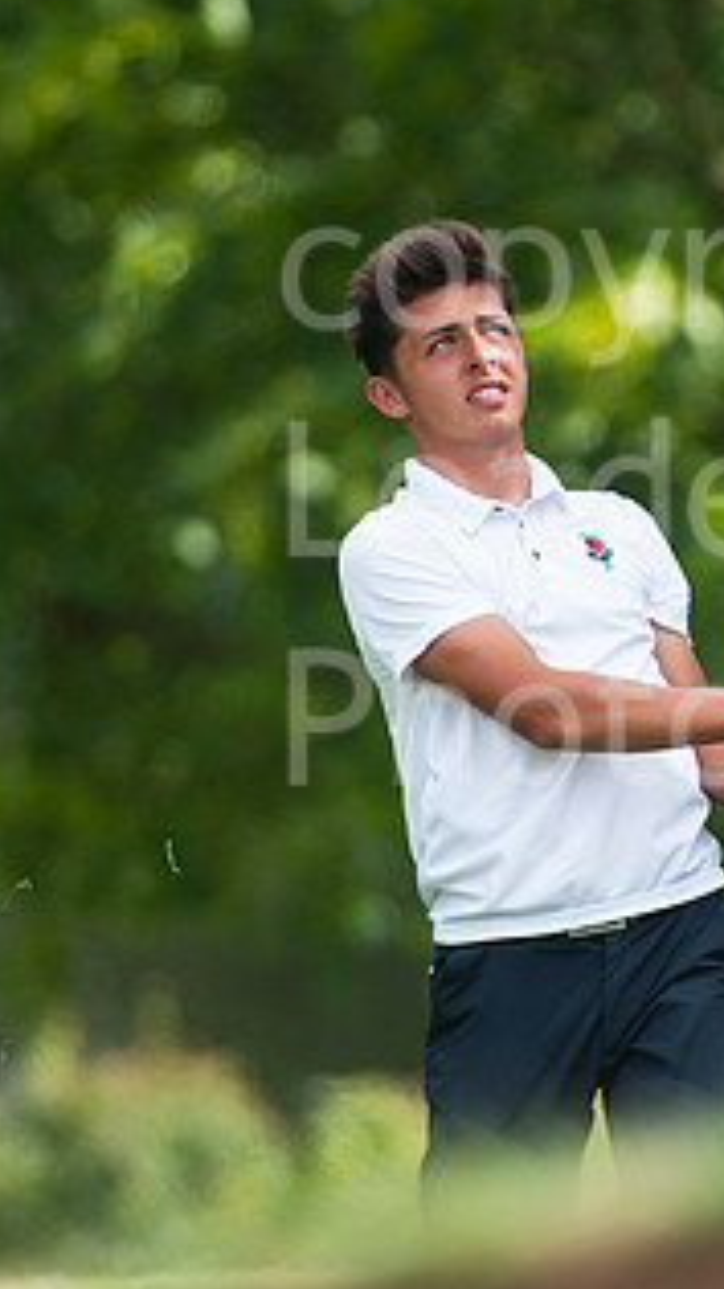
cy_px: 528
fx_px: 39519
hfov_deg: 1.0
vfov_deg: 1.9
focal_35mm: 1157
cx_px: 818
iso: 800
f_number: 5.6
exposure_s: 1/1250
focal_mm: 600
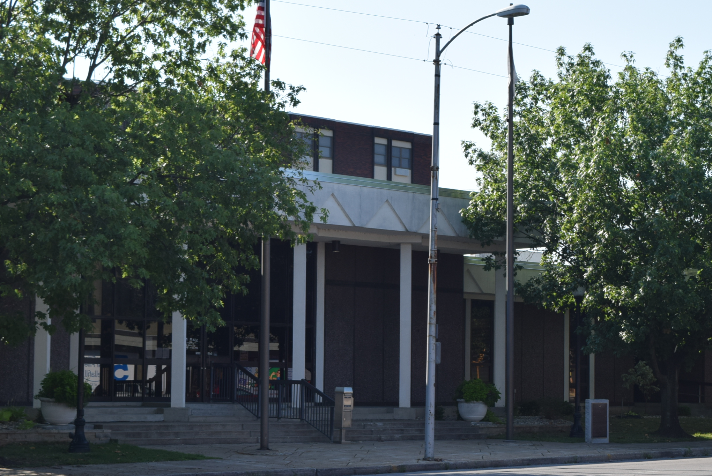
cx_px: 463
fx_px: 1742
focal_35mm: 88
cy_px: 262
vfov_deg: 15.6
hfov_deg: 23.0
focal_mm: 40
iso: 200
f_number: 8
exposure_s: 1/250
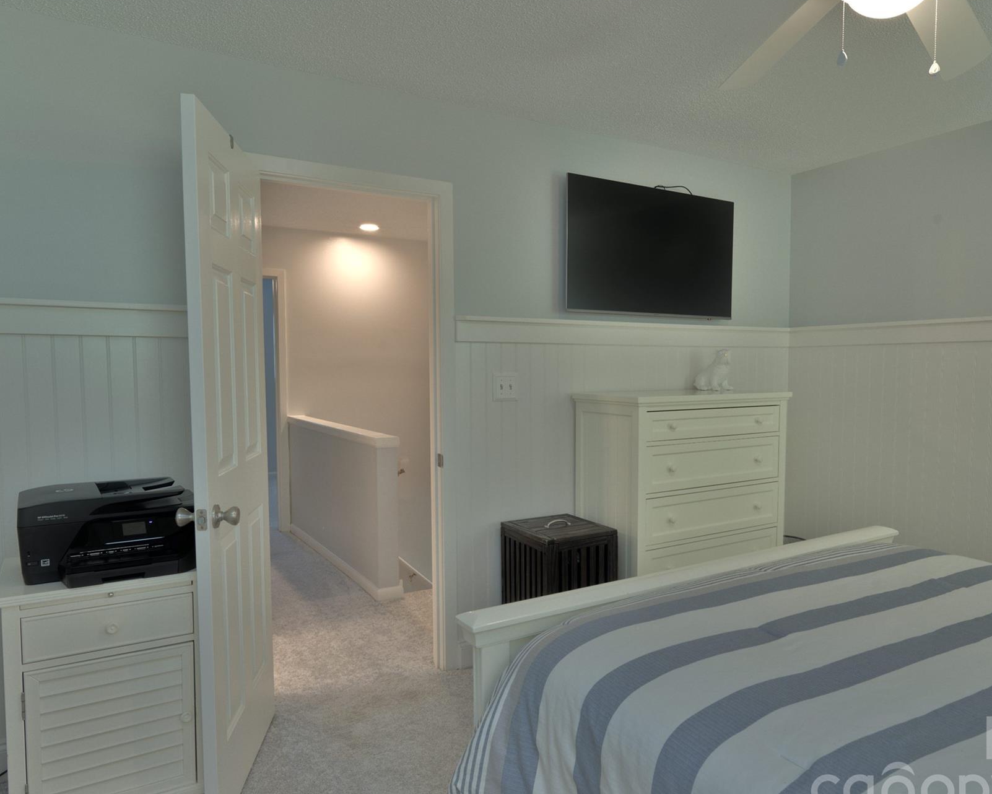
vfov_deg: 58.8
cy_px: 415
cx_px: 550
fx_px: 705
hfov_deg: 70.1
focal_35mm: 24
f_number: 7.1
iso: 100
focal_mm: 20
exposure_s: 1/3
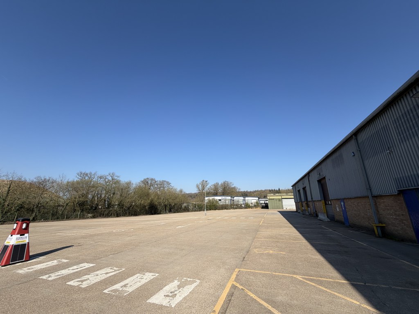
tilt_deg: +14.9
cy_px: 157
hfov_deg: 102.1
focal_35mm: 14
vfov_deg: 85.7
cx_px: 210
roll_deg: +0.4
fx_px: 169
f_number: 2.2
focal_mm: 2.22
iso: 20
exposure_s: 1/853
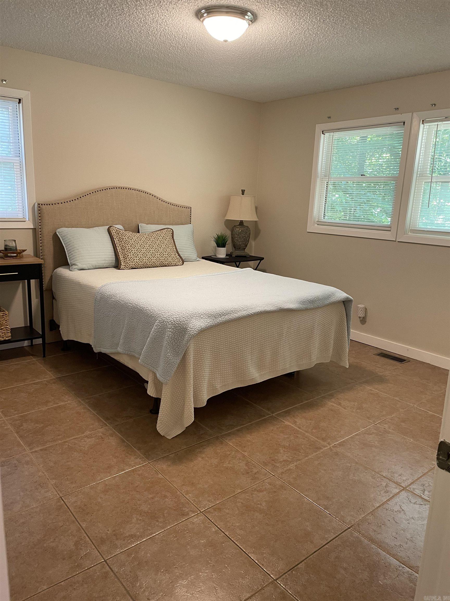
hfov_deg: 53.1
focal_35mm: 26
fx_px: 451
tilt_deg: -12.1
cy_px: 300
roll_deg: -2.8
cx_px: 225
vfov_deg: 67.3
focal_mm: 4.2
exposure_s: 1/60
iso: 125
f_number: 1.6
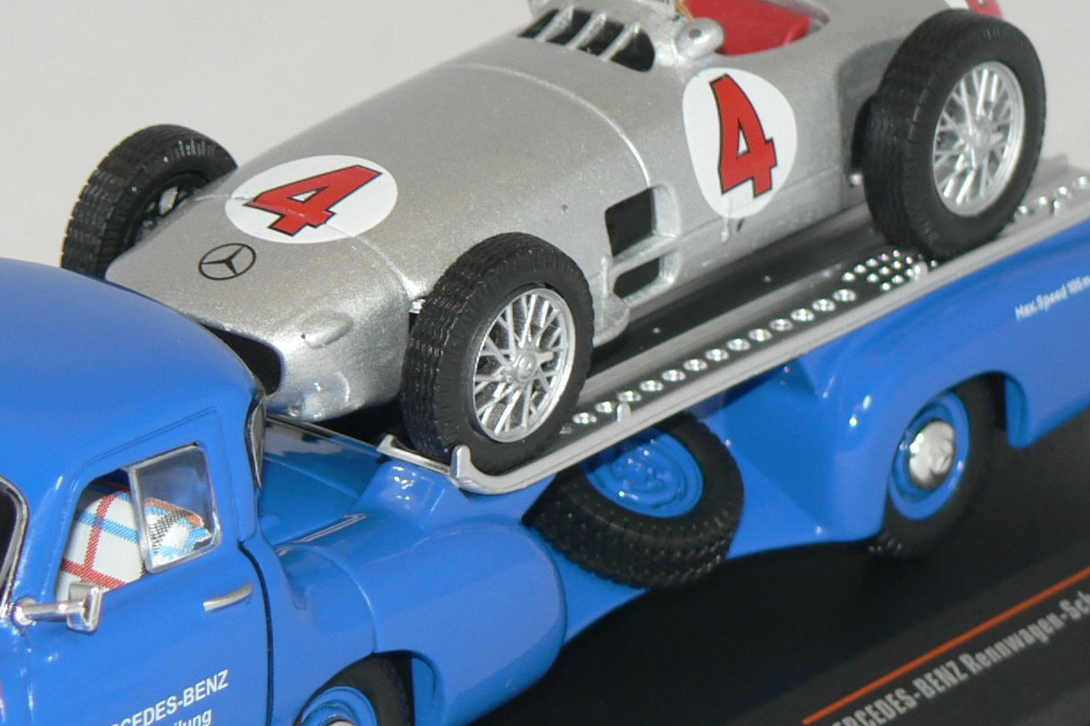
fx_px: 7718
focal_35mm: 255
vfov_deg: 5.4
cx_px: 421
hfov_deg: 8.1
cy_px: 456
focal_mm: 19.5
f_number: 3.2
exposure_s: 1/60
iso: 80
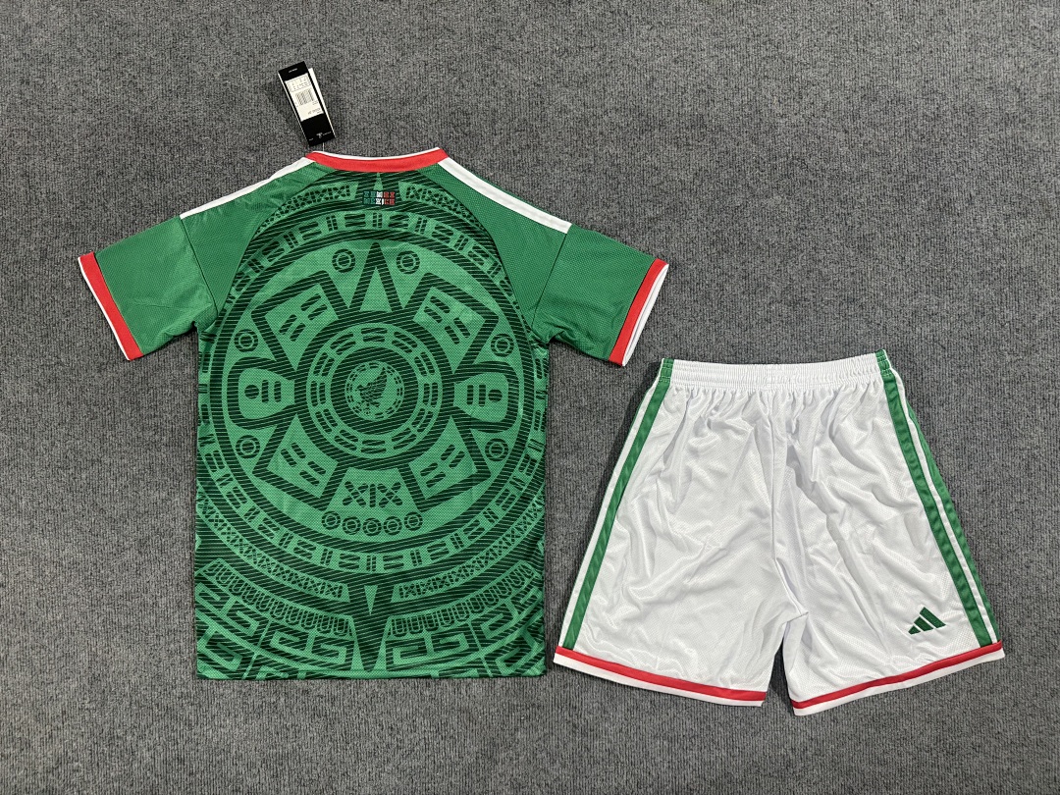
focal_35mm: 24
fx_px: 735
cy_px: 398
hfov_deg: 71.6
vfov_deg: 56.8
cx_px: 530
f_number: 1.78
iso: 320
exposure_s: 1/60
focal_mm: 6.76
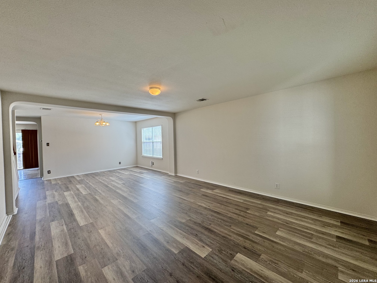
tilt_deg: -1.0
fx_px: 152
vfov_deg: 85.7
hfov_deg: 102.1
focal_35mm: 14
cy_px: 142
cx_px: 188
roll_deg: +1.7
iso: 80
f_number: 2.2
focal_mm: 2.22
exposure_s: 1/120
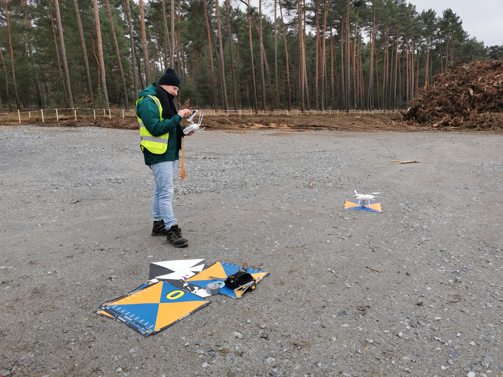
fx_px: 392
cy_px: 188
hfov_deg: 65.3
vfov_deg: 51.4
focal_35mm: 27
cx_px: 252
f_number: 1.6
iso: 50
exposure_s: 1/1134
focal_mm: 5.56
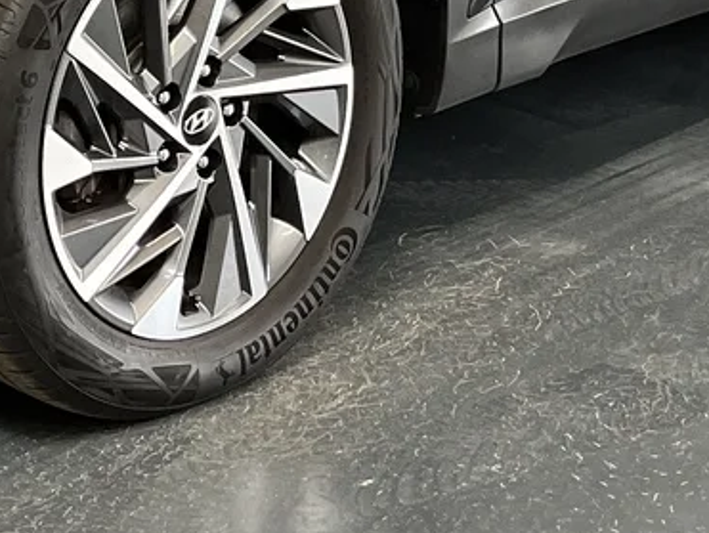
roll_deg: +1.2
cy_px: -386
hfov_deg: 17.4
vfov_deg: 12.3
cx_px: 172
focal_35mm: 112
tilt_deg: -5.7
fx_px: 2296
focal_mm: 5.1
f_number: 1.6
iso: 125
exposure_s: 1/117
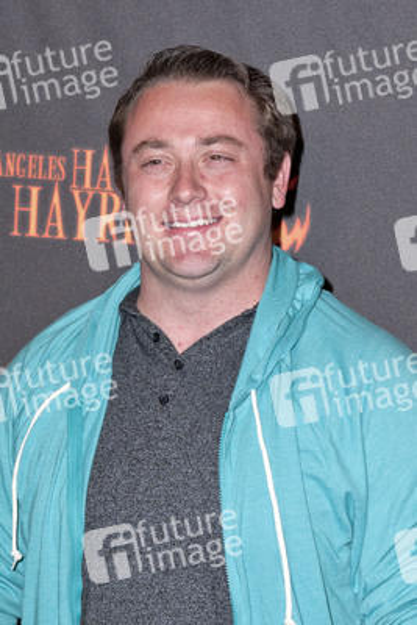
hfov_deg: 22.6
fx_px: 1042
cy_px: 312
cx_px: 208
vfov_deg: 33.4
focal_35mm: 60
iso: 400
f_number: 4.5
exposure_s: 1/400
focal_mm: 60
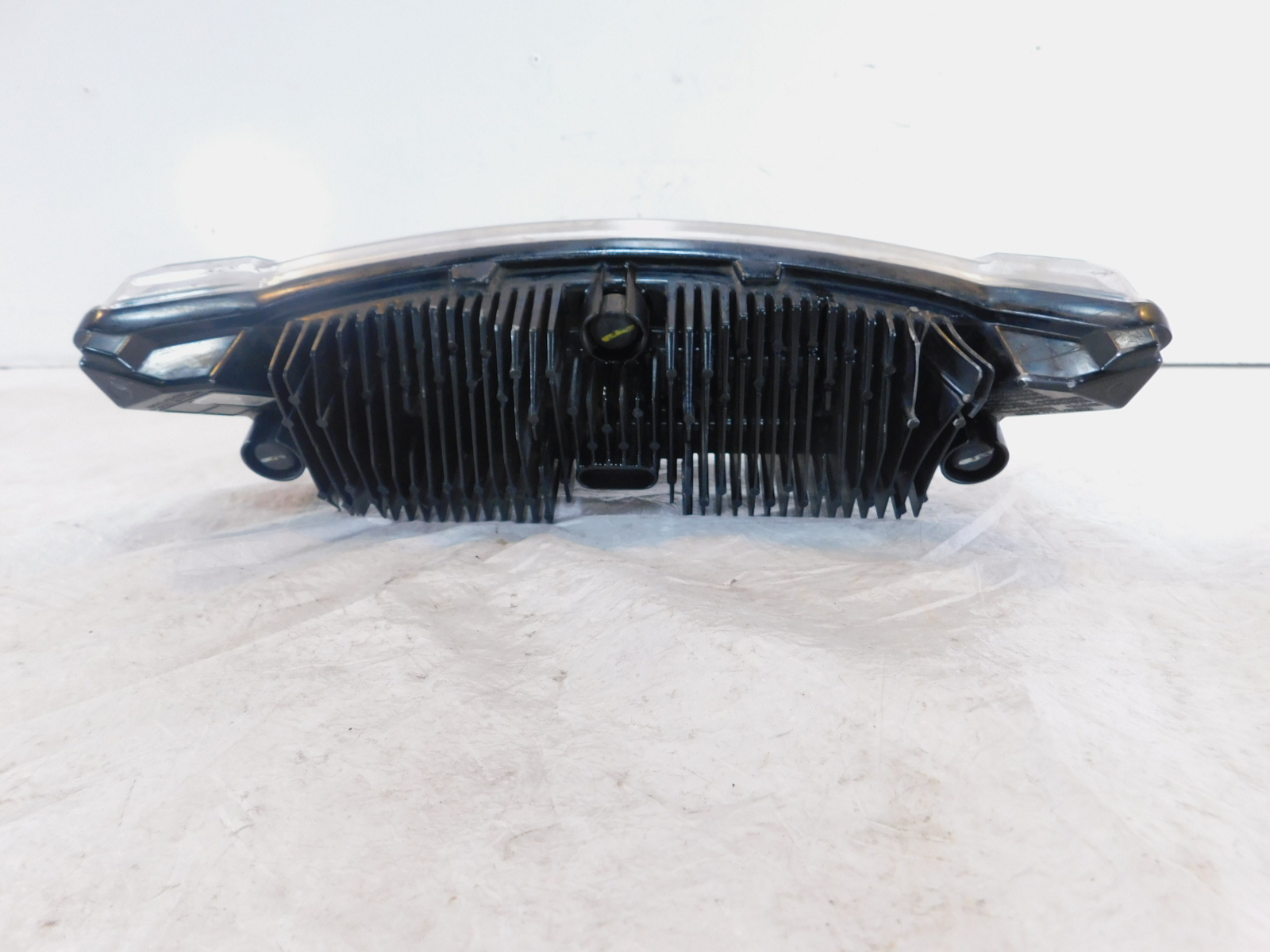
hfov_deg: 73.9
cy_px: 476
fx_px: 844
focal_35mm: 23
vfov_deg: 58.9
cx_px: 635
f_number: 3
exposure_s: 1/30
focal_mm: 4
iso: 180
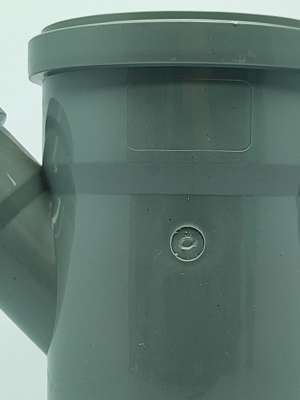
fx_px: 659
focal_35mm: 57
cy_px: 223
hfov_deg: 25.6
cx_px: 181
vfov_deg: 33.7
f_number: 1.89
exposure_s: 1/160
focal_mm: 5.89
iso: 160
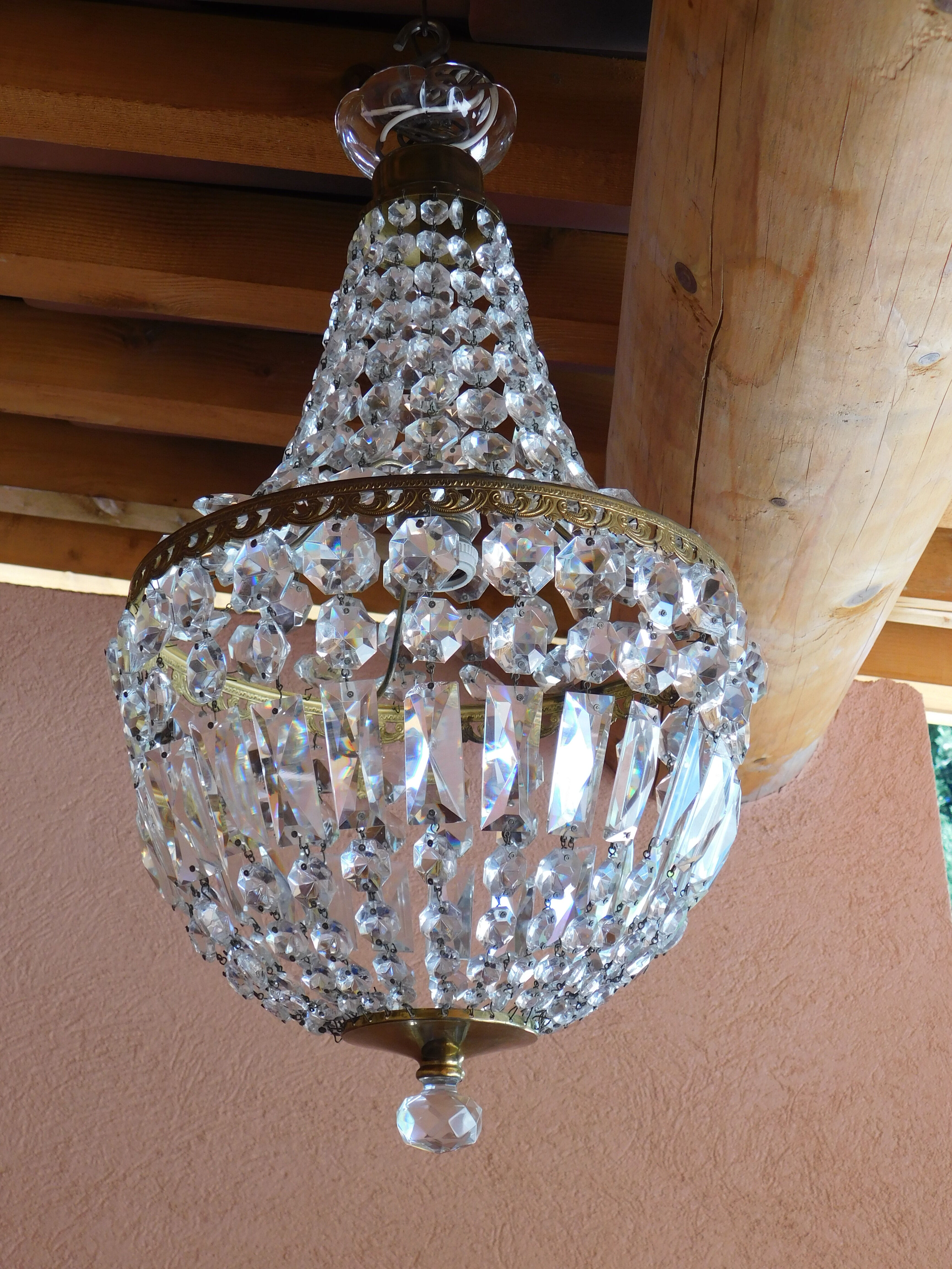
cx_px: 476
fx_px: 1870
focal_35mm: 51
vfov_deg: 37.5
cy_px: 634
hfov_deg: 28.6
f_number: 3.8
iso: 125
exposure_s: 1/80
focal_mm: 9
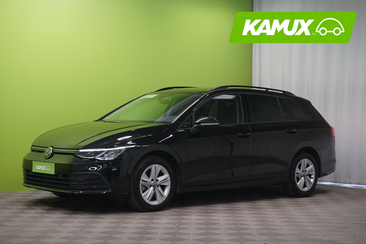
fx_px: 671
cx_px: 183
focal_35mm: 66
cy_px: 122
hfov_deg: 30.5
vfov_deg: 20.6
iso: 2000
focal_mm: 66
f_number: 9
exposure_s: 1/25
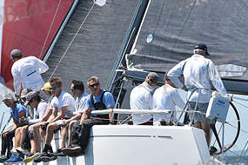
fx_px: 2804
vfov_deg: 3.4
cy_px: 129
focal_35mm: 407
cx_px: 117
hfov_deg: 5.1
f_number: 8
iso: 320
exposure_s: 1/1000
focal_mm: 200
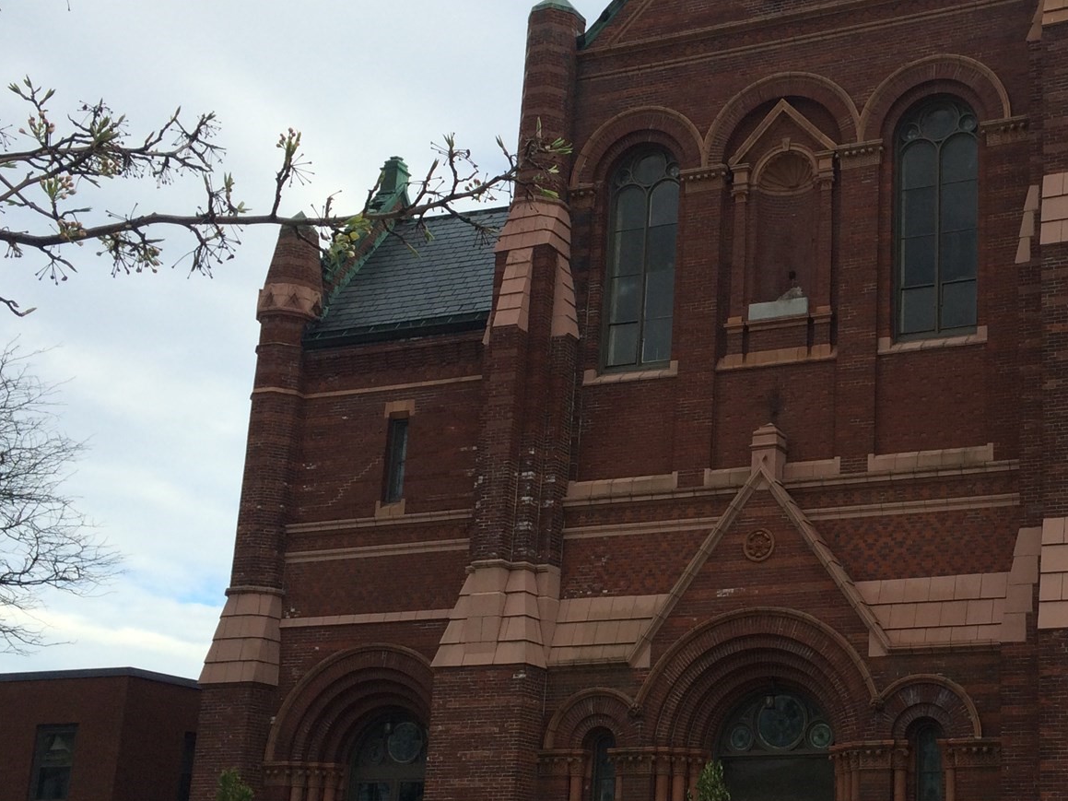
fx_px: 1635
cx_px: 879
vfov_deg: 27.4
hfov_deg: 34.9
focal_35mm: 53
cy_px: 515
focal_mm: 4.12
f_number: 2.2
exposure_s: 1/820
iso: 32
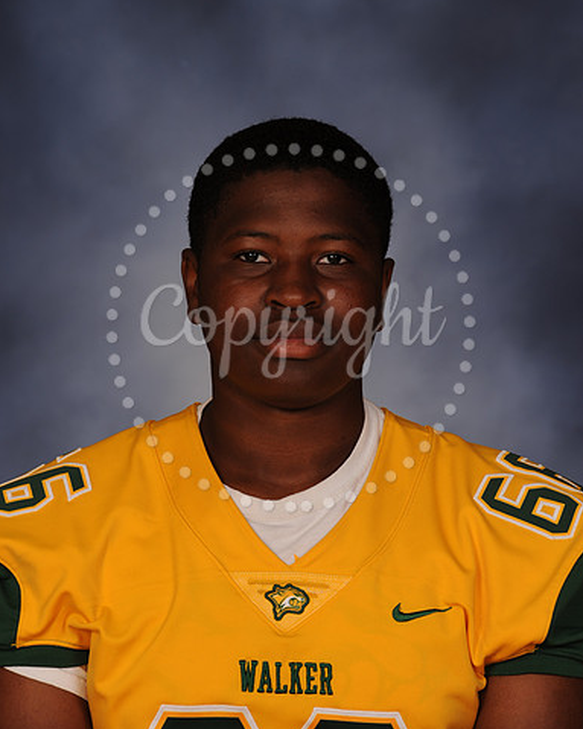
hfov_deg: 8.0
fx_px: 4164
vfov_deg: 10.0
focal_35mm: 193
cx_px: 291
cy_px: 326
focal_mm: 170
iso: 200
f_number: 8
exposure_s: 1/100
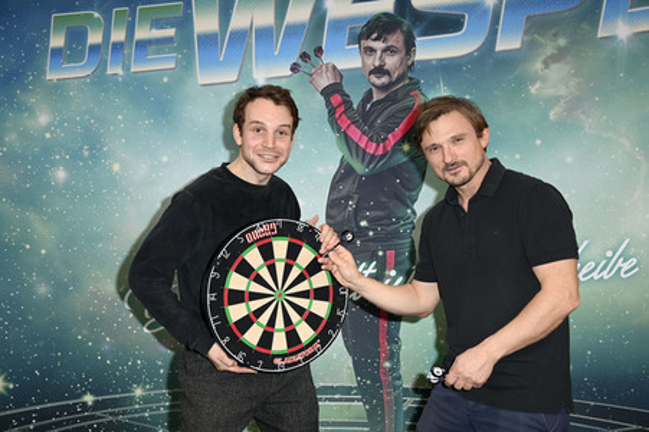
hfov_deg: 43.6
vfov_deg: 29.8
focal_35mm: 45
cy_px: 216
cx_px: 324
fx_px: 811
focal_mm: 45
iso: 500
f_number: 5.6
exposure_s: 1/200
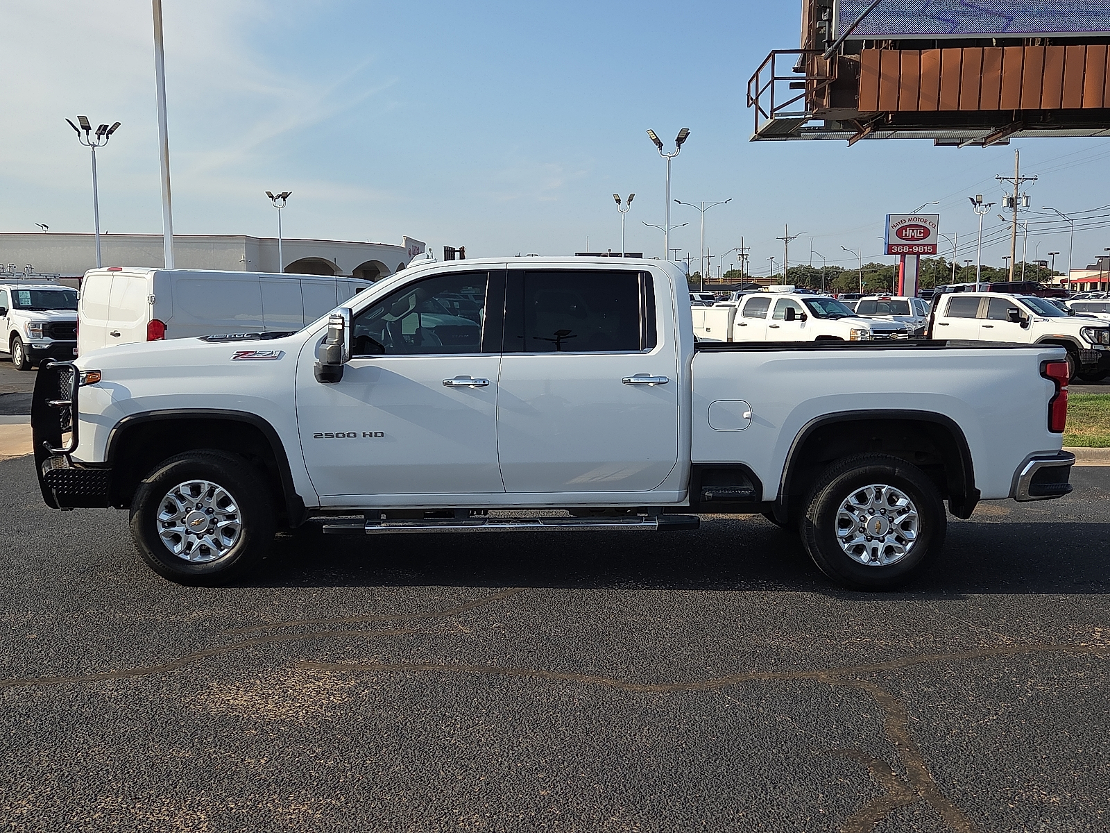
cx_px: 555
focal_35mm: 32
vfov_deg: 44.2
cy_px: 416
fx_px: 1026
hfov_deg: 56.8
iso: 76
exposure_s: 1/5000
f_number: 1.8
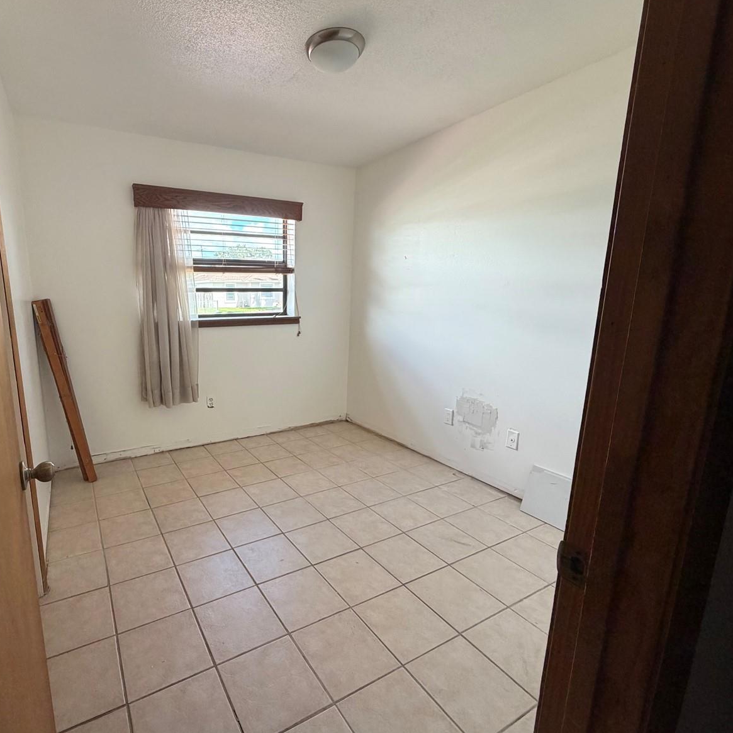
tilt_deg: -11.7
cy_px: 371
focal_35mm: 17
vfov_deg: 84.0
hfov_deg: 82.3
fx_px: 407
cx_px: 272
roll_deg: -0.3
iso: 200
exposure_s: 1/121
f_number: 2.2
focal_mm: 2.22
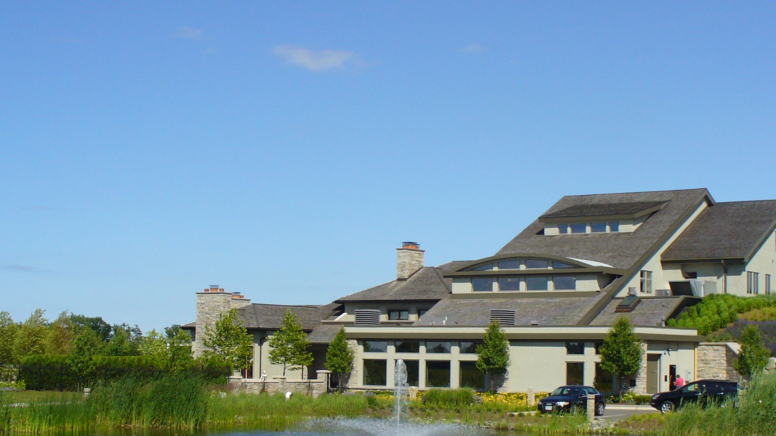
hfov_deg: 32.4
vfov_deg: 18.5
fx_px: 1337
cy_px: 218
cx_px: 407
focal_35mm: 65
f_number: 5.6
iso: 80
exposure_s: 1/500
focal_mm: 6.1
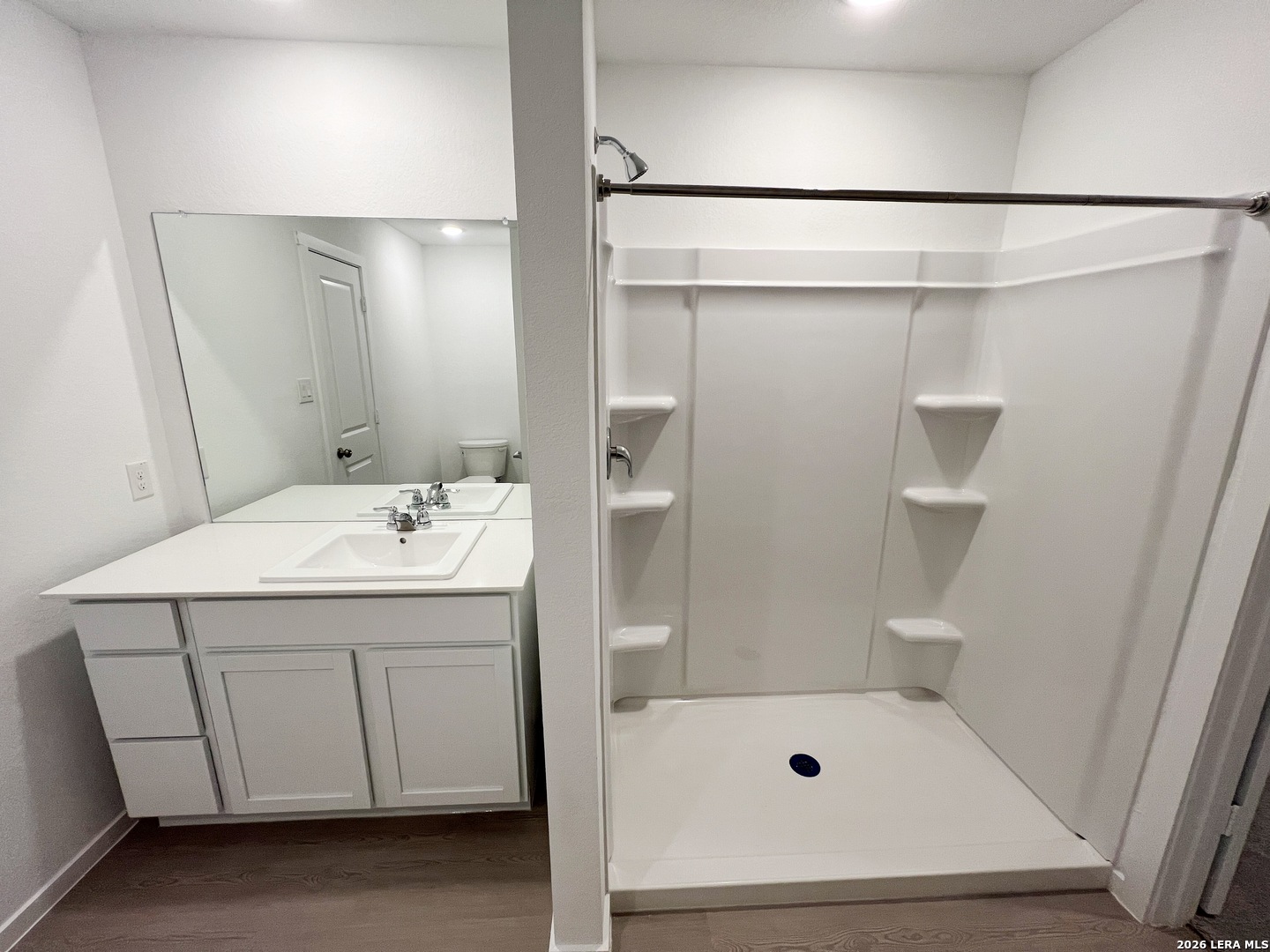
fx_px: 477
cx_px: 635
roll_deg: -0.5
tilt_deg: -14.4
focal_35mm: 13
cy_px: 476
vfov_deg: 89.9
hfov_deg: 106.2
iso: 125
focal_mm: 1.57
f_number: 1.8
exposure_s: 1/120
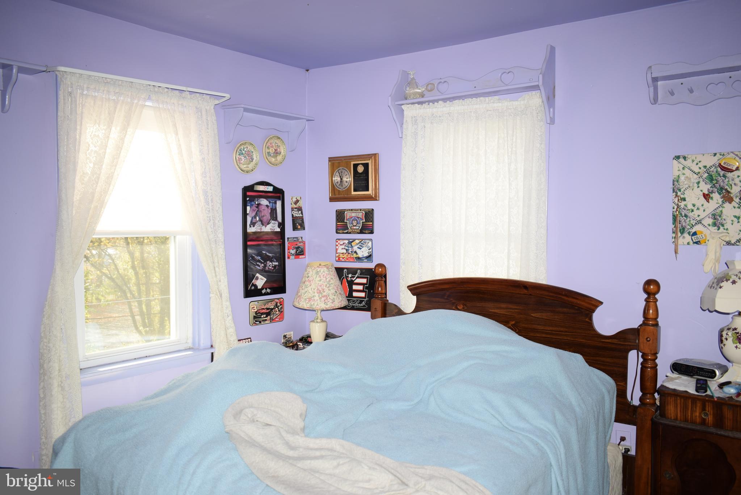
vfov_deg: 43.7
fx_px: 618
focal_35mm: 30
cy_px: 248
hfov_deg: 61.9
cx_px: 370
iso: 100
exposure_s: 1/60
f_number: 4
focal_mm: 20
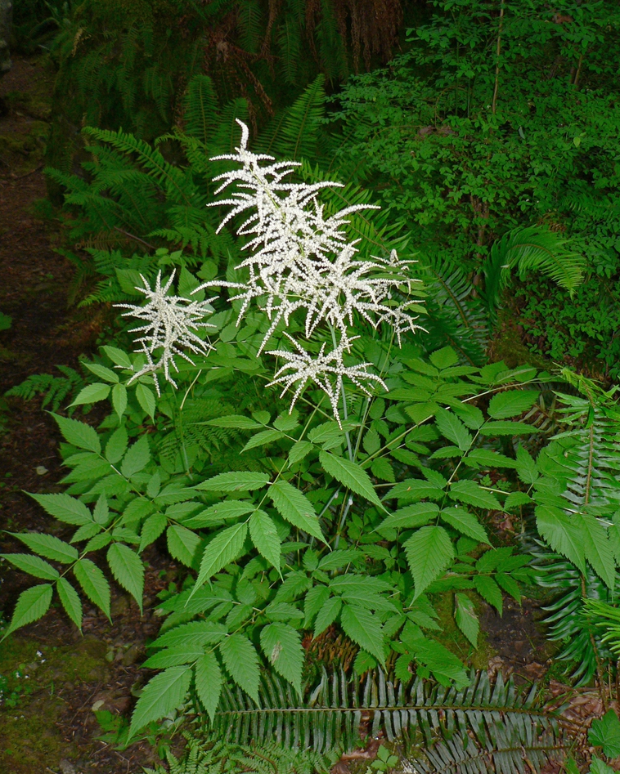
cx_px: 307
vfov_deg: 47.9
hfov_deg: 39.2
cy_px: 390
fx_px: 871
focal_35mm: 38
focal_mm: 6
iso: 80
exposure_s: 1/80
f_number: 2.8
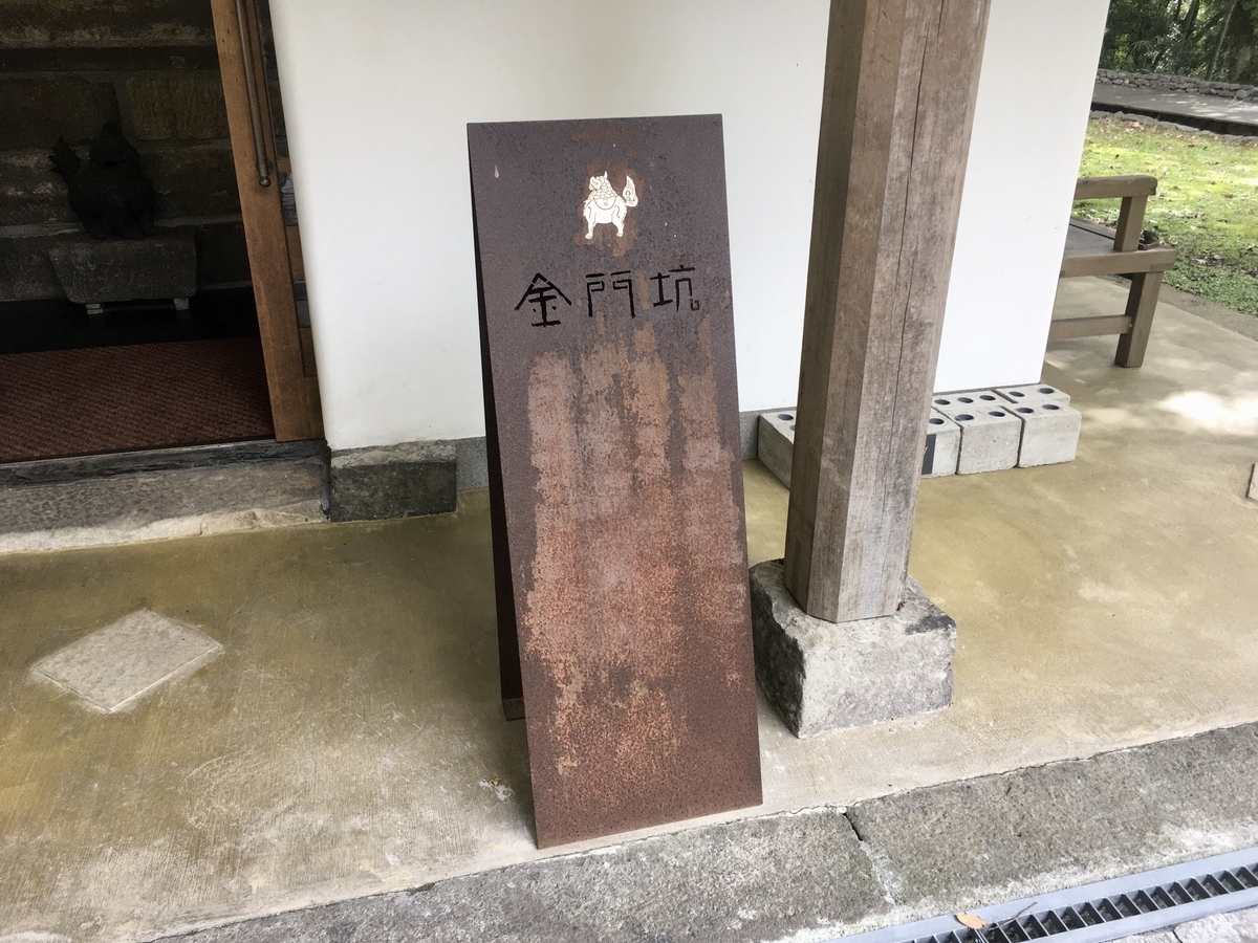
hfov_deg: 61.7
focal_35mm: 29
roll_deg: -0.4
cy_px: 472
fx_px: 1054
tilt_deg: -26.7
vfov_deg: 48.2
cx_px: 629
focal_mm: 4.15
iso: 40
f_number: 2.2
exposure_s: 1/120
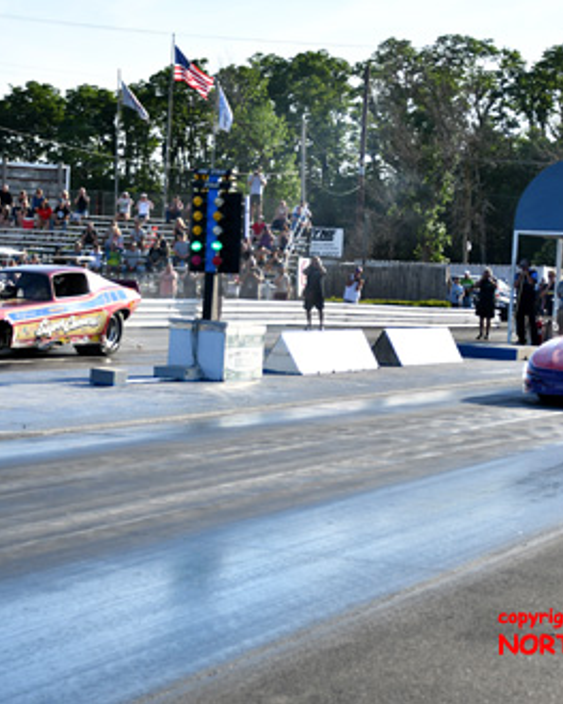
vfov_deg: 20.4
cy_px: 350
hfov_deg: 16.4
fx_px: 1958
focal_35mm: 94
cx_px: 290
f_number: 4.5
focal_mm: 44
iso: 160
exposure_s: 1/800
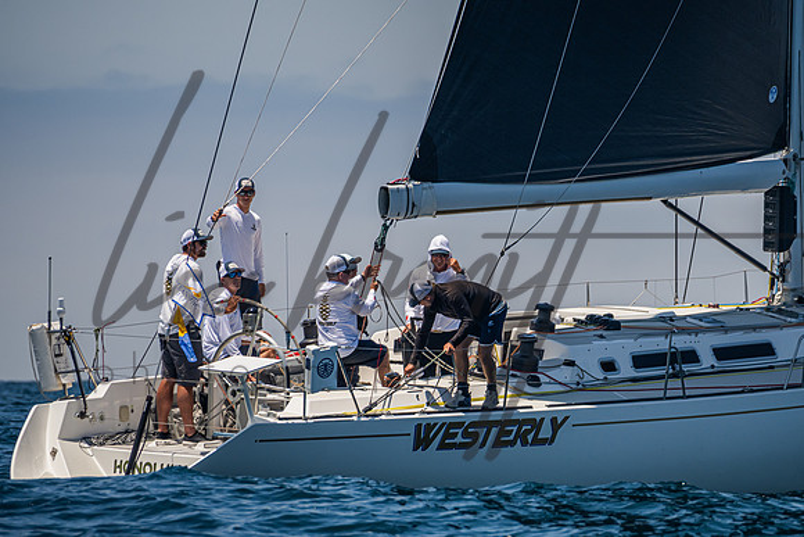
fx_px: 11778
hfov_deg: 3.9
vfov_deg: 2.6
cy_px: 315
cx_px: 468
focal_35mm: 527
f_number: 8
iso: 320
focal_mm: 400
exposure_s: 1/1600
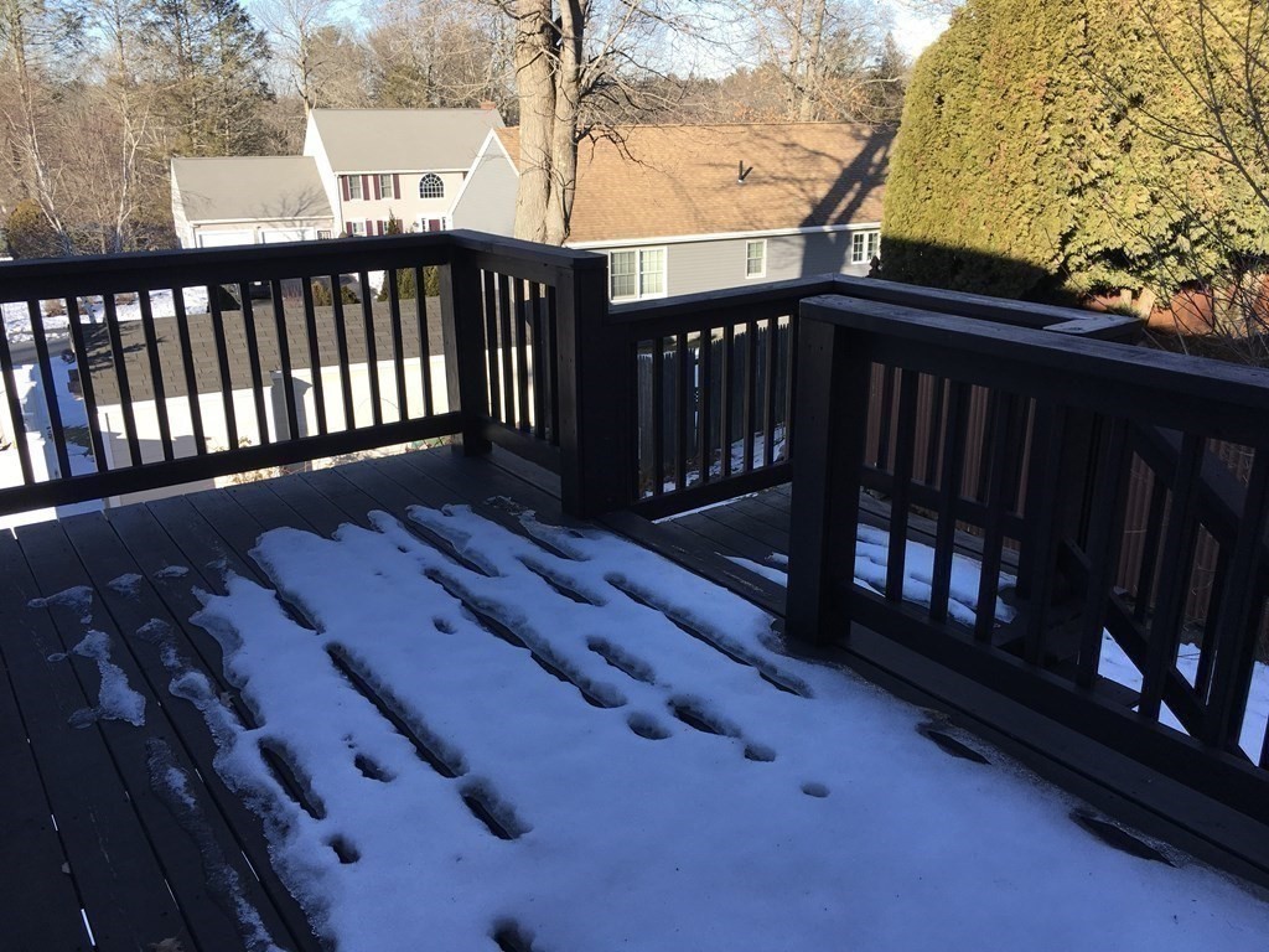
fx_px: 1063
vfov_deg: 48.2
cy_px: 476
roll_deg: -0.7
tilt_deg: -18.3
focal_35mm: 29
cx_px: 634
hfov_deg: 61.7
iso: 25
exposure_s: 1/538
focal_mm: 4.15
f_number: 2.2
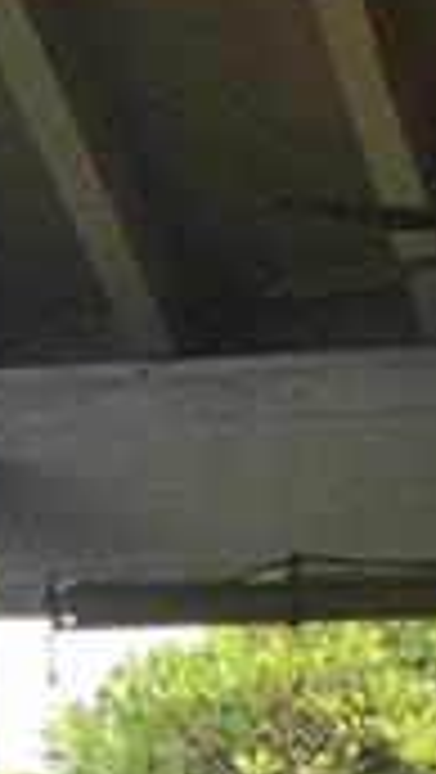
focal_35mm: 220
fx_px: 4513
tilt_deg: -8.5
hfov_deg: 5.4
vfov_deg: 9.0
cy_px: 1701
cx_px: -490
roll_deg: -0.5
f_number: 2.2
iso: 25
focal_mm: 4.15
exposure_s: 1/276
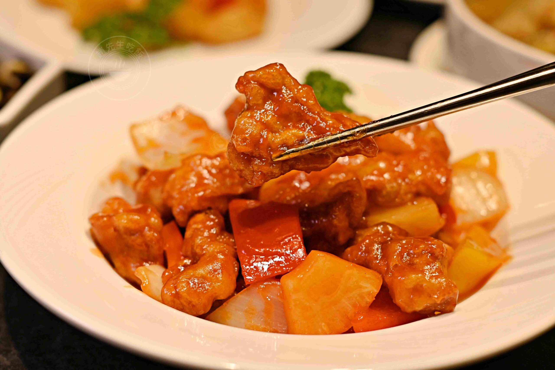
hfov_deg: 27.0
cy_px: 185
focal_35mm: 75
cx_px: 278
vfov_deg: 18.2
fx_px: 1156
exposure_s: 1/200
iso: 100
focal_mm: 50
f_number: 2.8
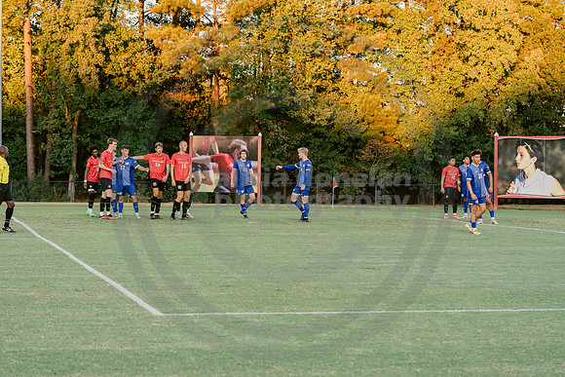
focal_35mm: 90
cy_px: 188
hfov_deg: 22.6
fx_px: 1413
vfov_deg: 15.2
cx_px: 282
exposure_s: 1/250
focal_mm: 90
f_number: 4.5
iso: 640
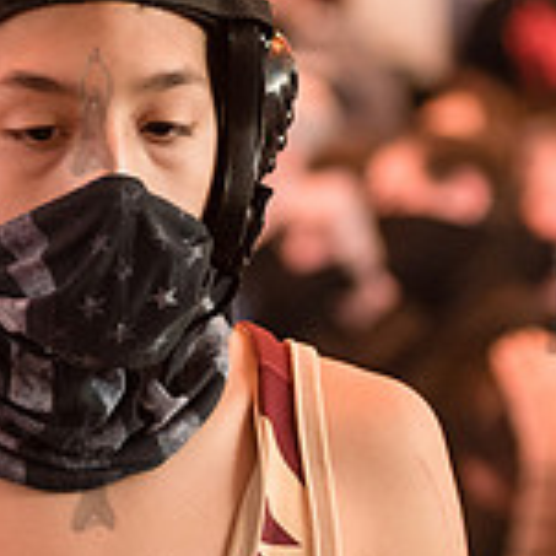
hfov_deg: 6.7
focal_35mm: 261
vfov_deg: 6.7
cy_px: 466
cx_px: 92
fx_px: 4743
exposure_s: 1/400
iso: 3200
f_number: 3.5
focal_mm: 80
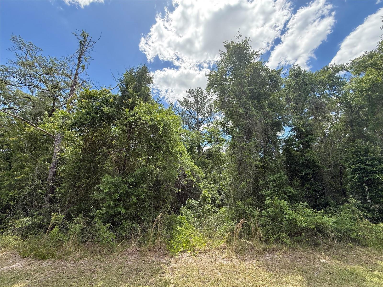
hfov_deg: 102.1
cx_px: 192
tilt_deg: +18.5
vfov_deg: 85.7
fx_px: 155
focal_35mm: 14
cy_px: 144
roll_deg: +1.8
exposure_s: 1/686
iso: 64
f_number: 2.2
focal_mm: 2.22
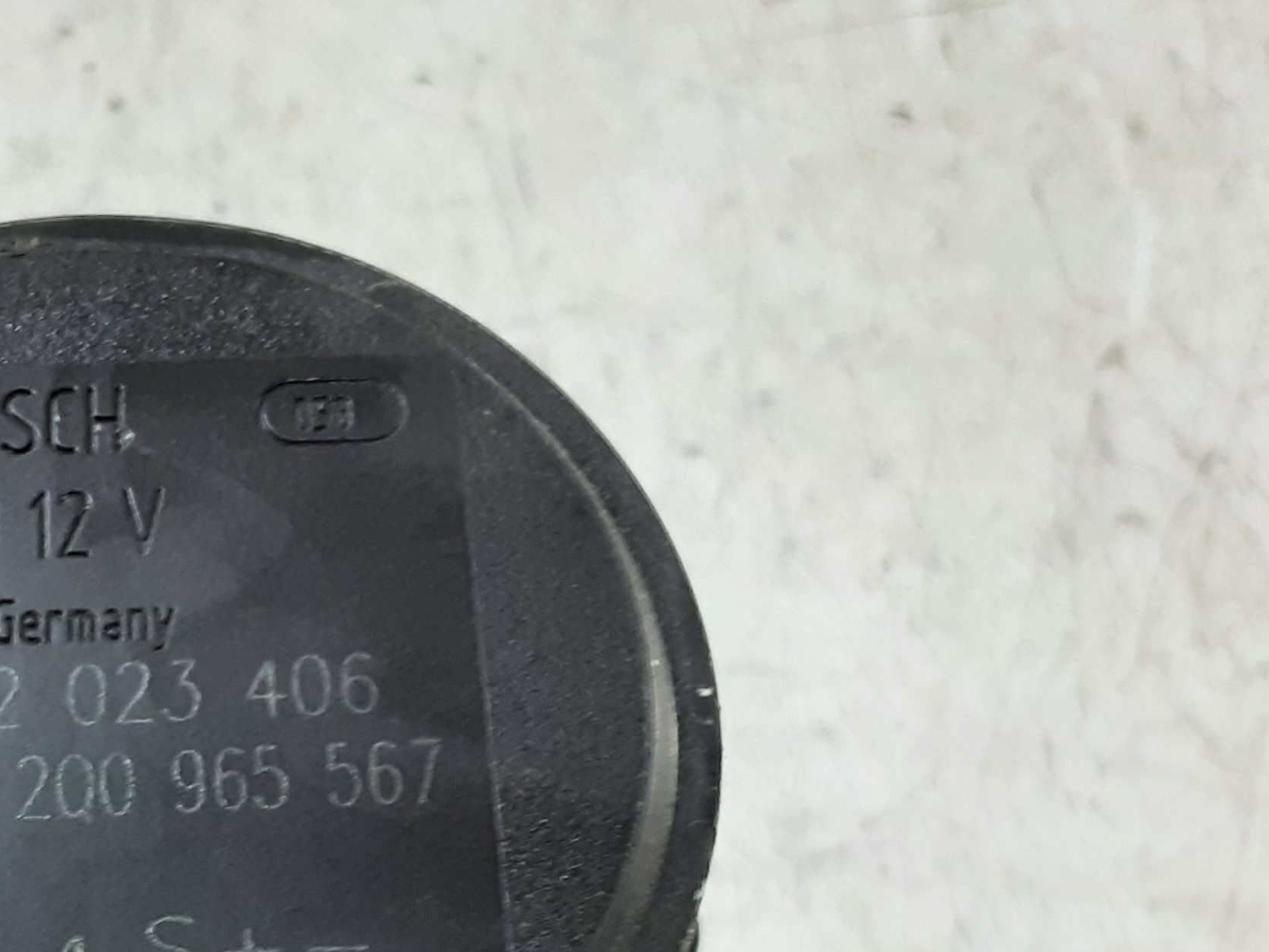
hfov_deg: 34.2
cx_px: 127
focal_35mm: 53
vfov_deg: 26.7
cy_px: 828
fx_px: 1943
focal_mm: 2.91
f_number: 1.9
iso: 125
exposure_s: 1/33
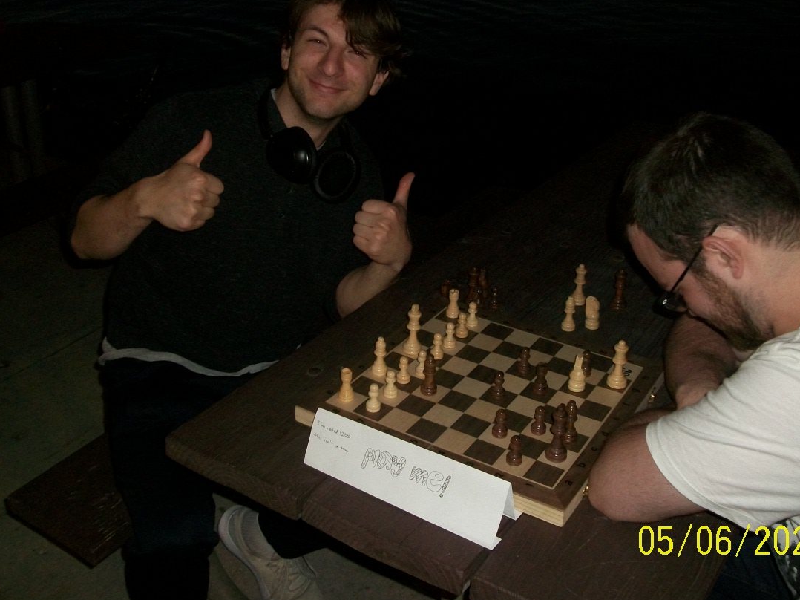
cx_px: 402
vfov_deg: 37.6
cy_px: 260
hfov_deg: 49.0
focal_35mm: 38
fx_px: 878
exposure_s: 1/30
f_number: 2.9
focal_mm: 5.7
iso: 160
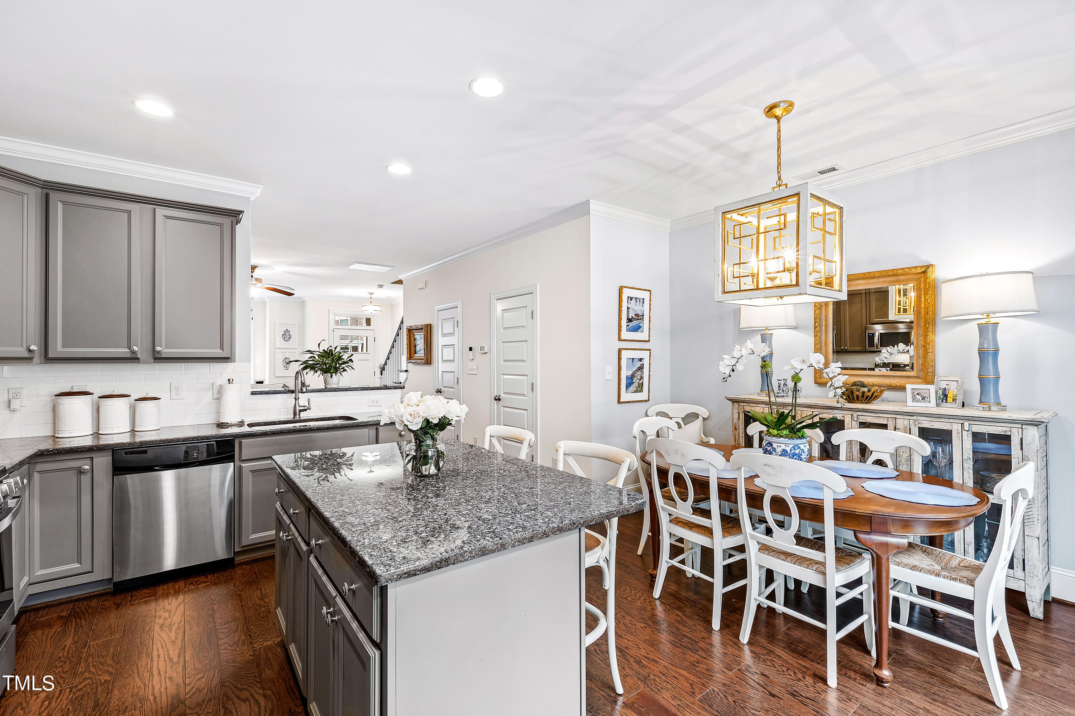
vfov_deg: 77.3
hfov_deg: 100.4
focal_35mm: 15
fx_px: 448
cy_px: 358
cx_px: 538
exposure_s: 1.3
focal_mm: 10
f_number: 9
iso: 100
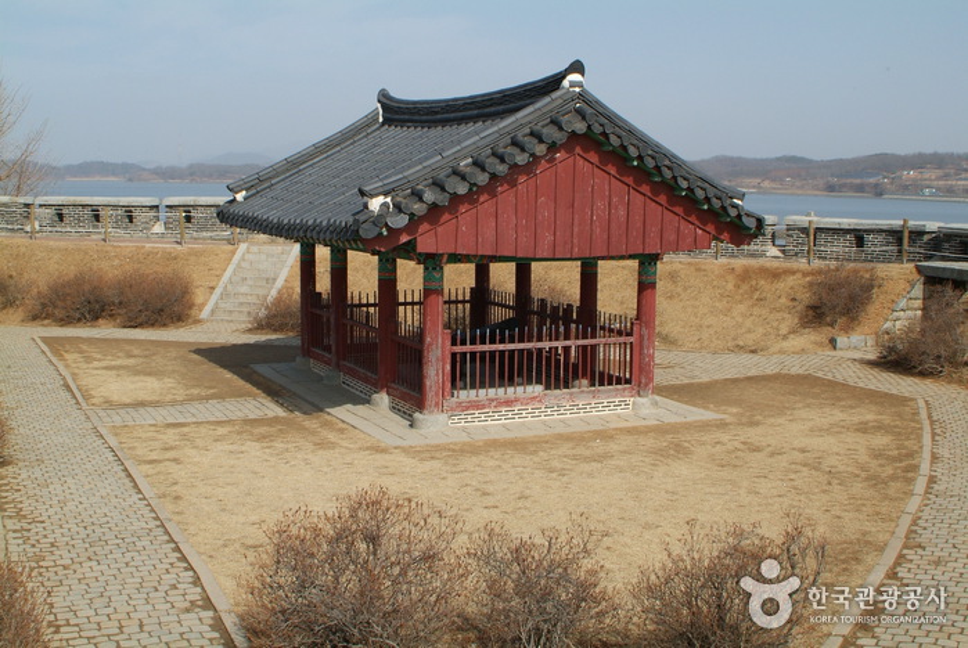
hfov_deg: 46.3
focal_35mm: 42
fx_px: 1131
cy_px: 324
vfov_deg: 32.0
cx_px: 484
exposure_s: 1/500
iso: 400
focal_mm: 28
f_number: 11
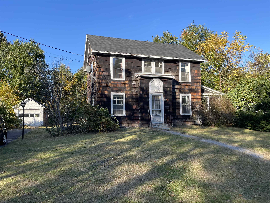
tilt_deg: +2.0
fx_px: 195
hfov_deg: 69.4
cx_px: 135
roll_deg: +0.9
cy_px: 102
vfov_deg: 54.9
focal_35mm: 25
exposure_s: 1/1252
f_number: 1.6
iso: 32
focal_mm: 5.1
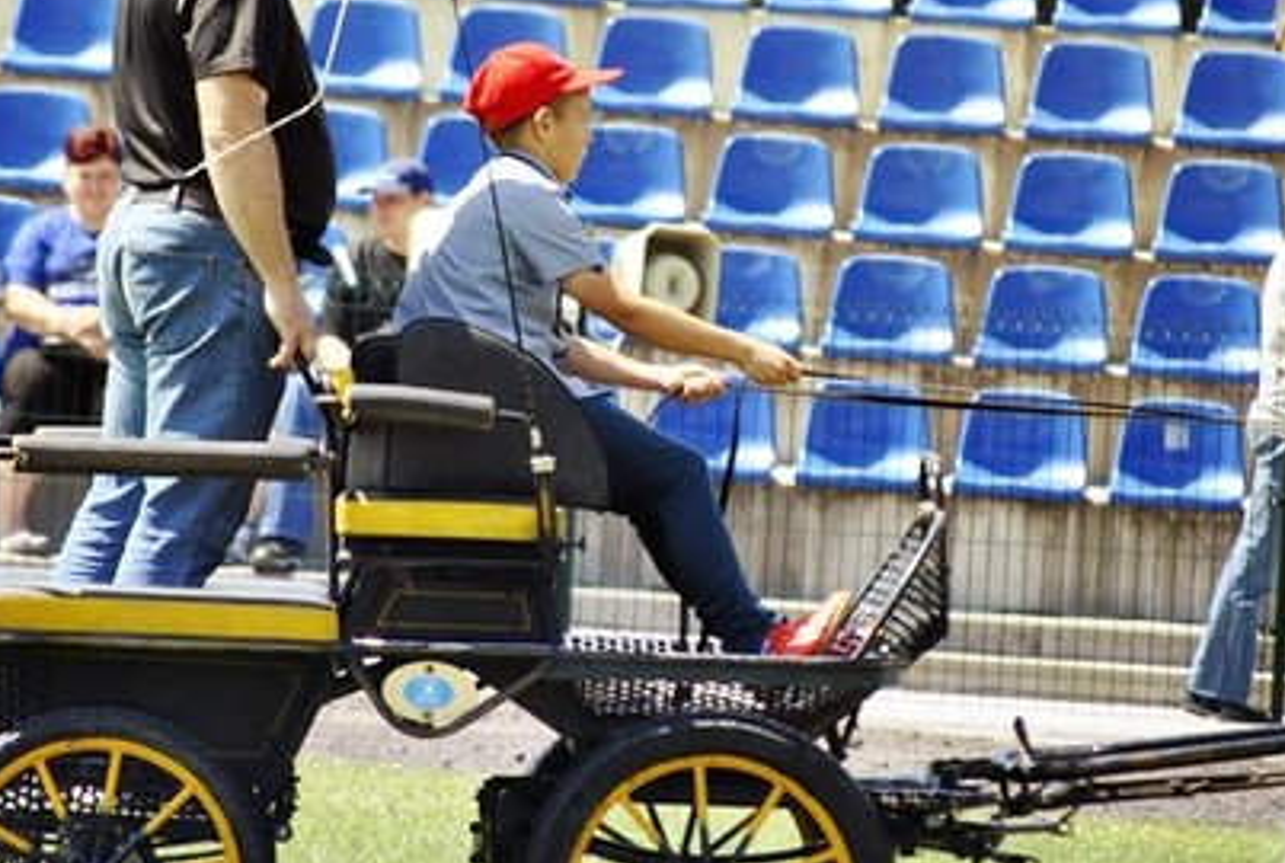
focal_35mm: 485
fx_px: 17350
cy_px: 339
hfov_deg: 4.2
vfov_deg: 2.8
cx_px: 547
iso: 320
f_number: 5.6
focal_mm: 200
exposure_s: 1/500
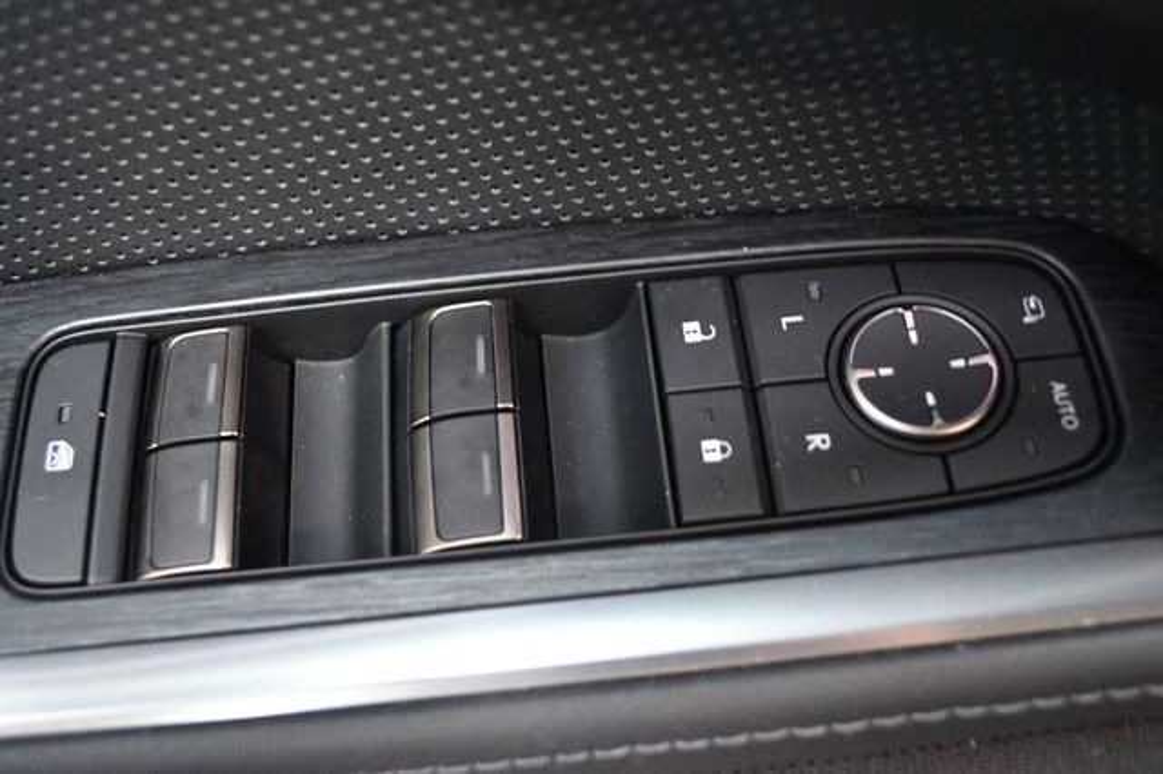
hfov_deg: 49.6
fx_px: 1259
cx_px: 582
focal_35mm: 39
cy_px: 387
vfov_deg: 34.2
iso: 12800
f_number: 4.2
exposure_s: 1/60
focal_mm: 26
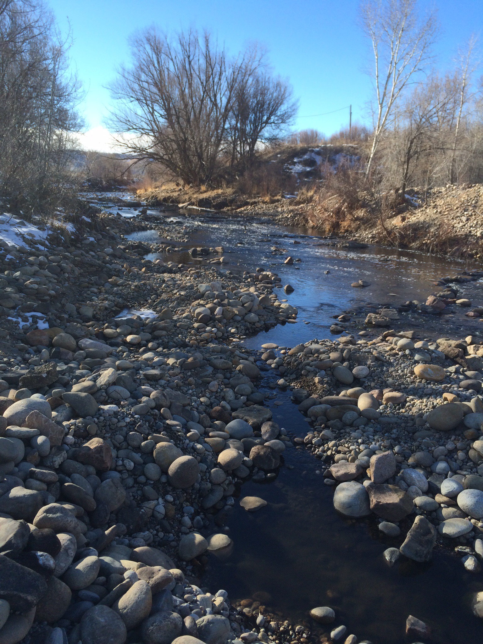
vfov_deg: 61.7
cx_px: 242
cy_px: 322
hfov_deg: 48.2
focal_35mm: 29
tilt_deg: -14.9
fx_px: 540
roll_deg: -1.5
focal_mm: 4.15
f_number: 2.2
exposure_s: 1/977
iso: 32
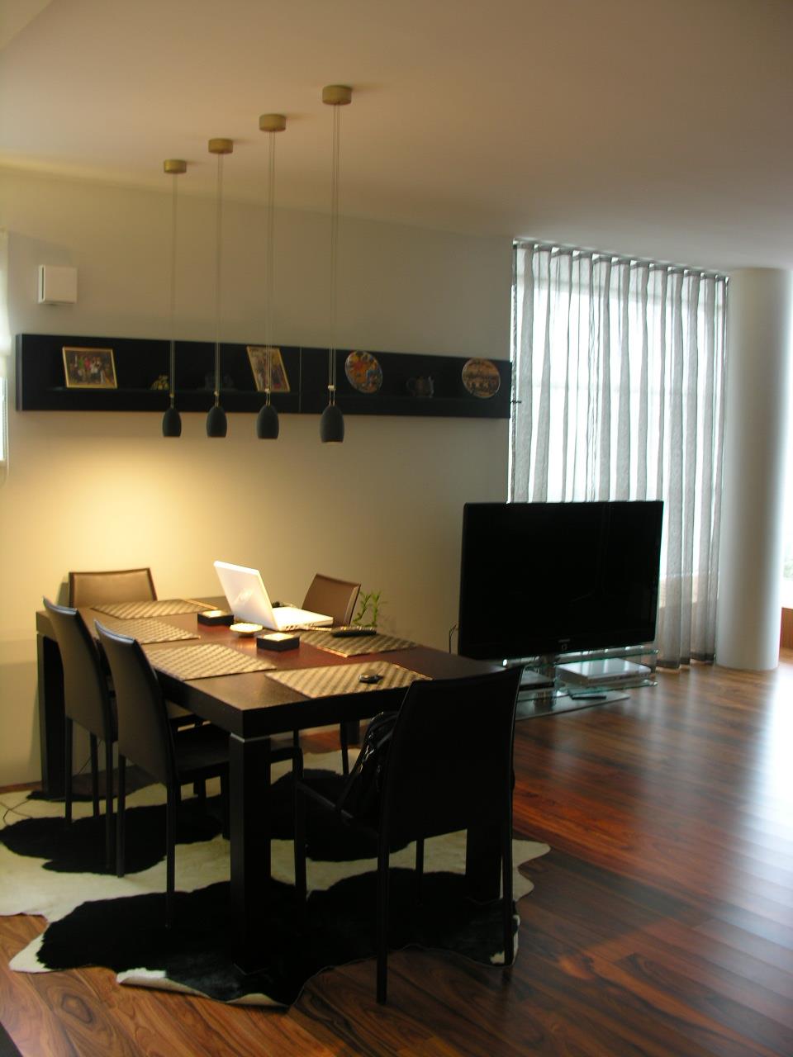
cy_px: 528
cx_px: 396
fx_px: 1069
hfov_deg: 40.7
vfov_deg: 52.6
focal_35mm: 35
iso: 58
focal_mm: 8.9
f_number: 2.8
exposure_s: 1/4.5
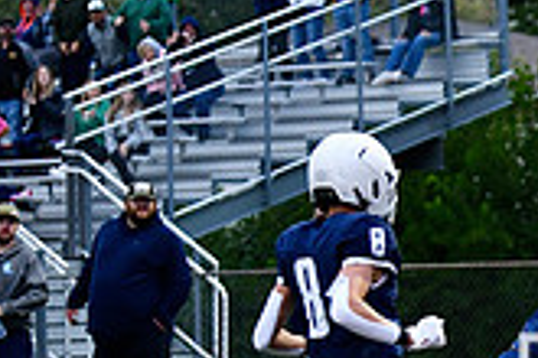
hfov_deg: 5.8
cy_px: 353
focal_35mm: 351
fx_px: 5245
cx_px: 910
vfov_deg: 3.9
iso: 1000
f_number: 2.8
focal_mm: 100
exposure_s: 1/1000
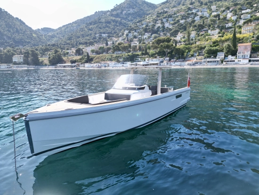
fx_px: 180
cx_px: 130
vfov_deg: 56.9
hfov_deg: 71.6
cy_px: 98
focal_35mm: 24
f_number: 1.7
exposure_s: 1/1250
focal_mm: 6.72
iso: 100
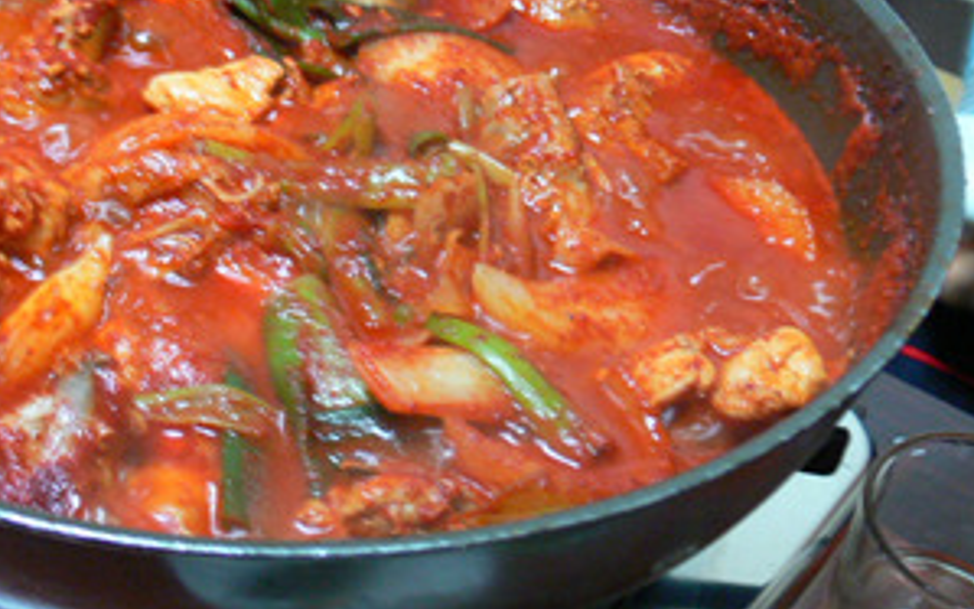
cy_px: 259
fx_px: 1646
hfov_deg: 32.4
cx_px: 264
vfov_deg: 21.0
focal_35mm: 62
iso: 200
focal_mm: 7.4
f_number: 2.8
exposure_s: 1/8
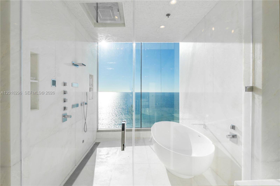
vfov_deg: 72.0
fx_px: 128
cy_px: 93
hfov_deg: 95.0
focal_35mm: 16
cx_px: 140
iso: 250
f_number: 10
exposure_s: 1/640
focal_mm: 11
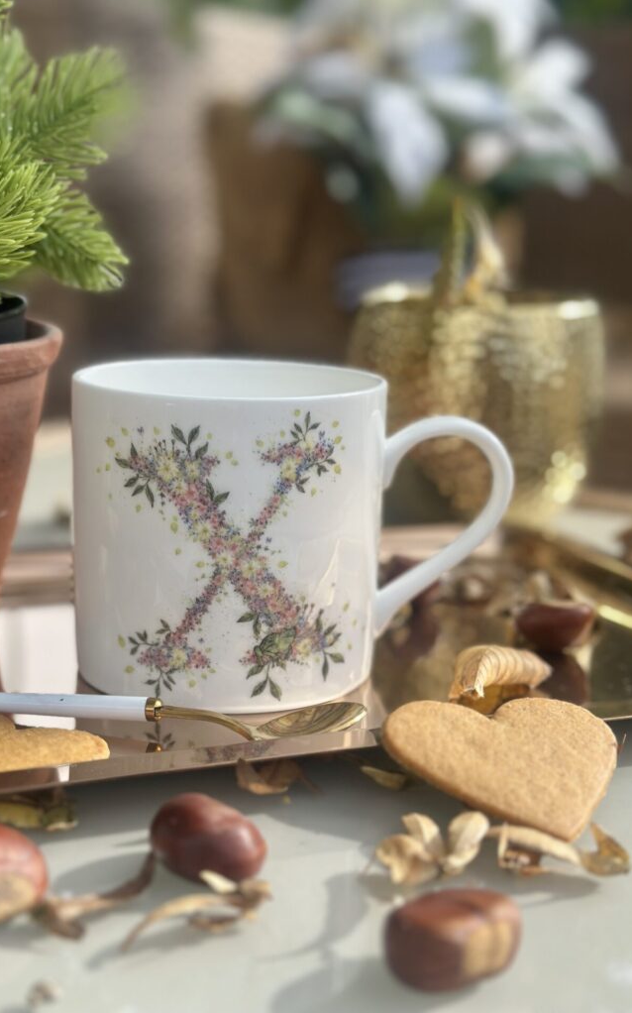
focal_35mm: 51
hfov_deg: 25.3
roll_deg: -0.8
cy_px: 506
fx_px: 1407
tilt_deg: -13.1
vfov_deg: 39.6
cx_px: 264
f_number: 1.78
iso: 80
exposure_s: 1/1376
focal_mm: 6.86
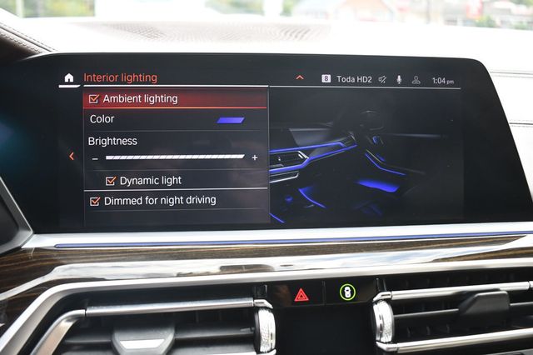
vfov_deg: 36.8
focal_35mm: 36
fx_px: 533
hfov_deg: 53.2
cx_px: 266
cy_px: 178
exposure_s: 1/250
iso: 640
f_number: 3.8
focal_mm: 24
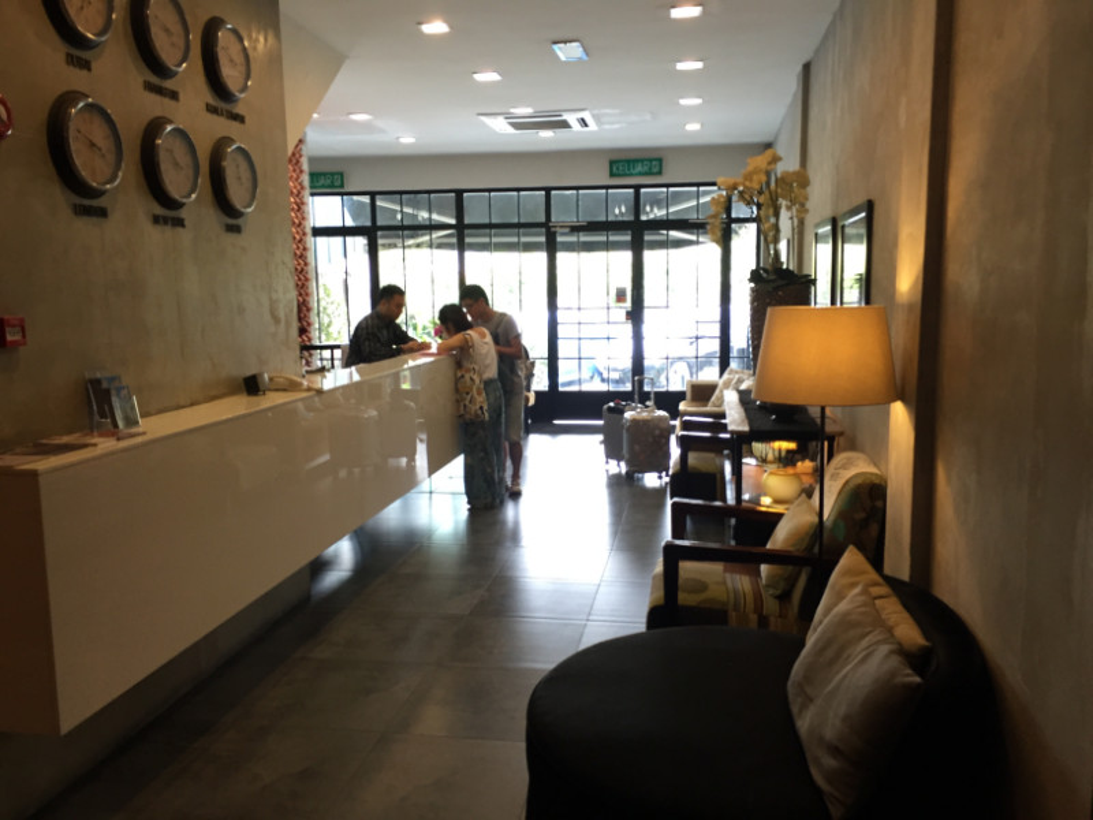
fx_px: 916
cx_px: 546
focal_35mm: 29
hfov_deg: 61.7
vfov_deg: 48.2
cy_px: 410
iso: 125
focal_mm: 4.2
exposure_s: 1/33
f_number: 2.2
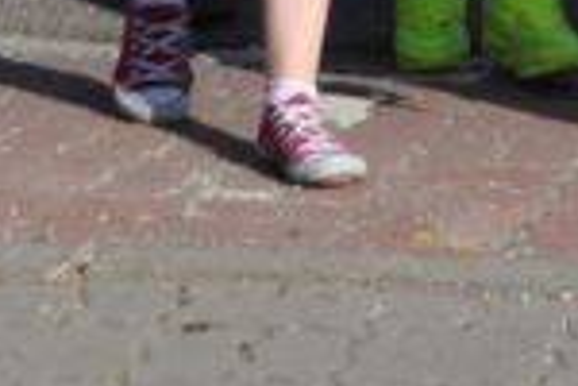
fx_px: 5266
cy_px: -849
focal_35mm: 328
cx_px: 952
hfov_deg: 6.2
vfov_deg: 4.0
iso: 200
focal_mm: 32
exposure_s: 1/400
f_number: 10
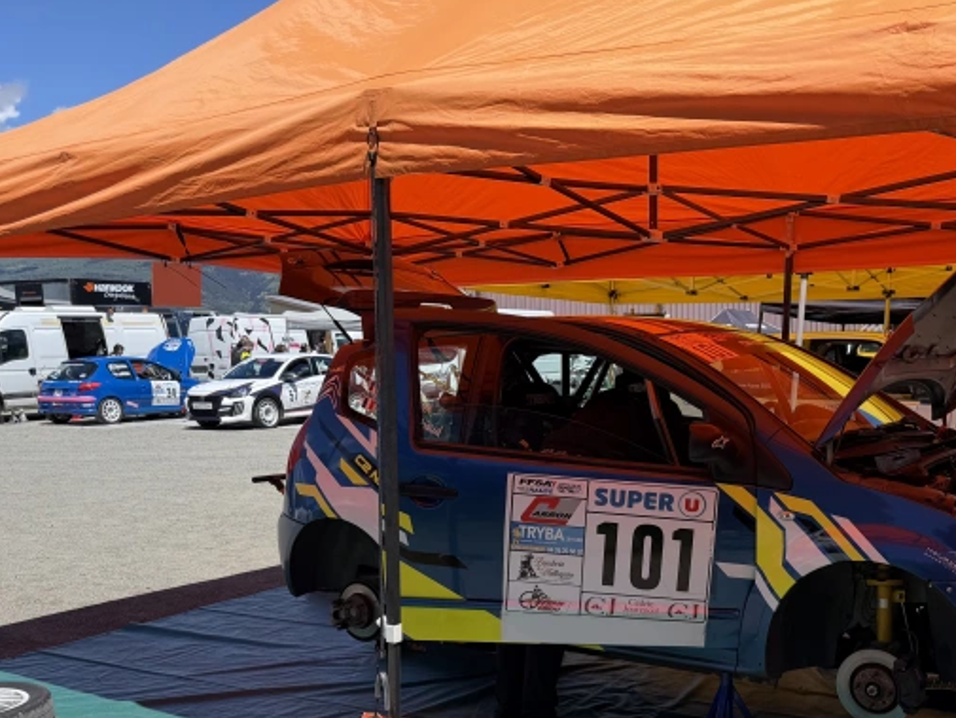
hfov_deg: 47.9
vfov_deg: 36.8
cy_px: 542
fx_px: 1050
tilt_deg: -11.0
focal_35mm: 38
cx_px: 659
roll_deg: +0.6
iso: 80
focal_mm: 6.76
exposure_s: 1/3425
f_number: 1.78
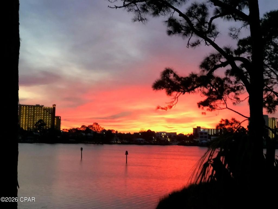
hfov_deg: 33.8
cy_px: 104
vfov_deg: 25.7
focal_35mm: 57
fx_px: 458
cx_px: 139
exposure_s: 1/60
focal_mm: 6.6
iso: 800
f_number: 2.8
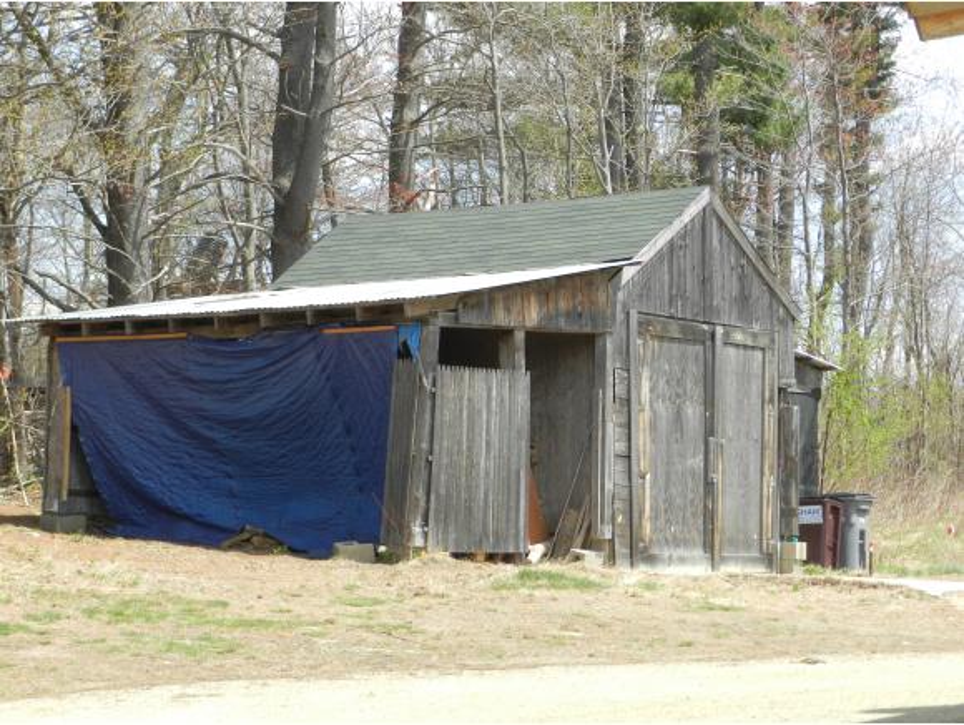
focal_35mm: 115
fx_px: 3205
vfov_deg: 12.9
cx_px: 482
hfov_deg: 17.1
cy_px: 362
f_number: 4.8
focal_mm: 20.5
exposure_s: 1/400
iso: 160
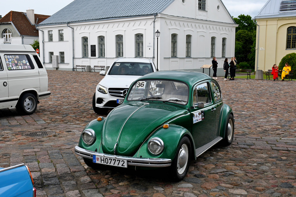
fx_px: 329
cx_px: 148
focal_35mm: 40
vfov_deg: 33.4
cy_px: 98
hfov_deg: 48.5
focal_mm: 27
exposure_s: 1/200
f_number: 6.3
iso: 200
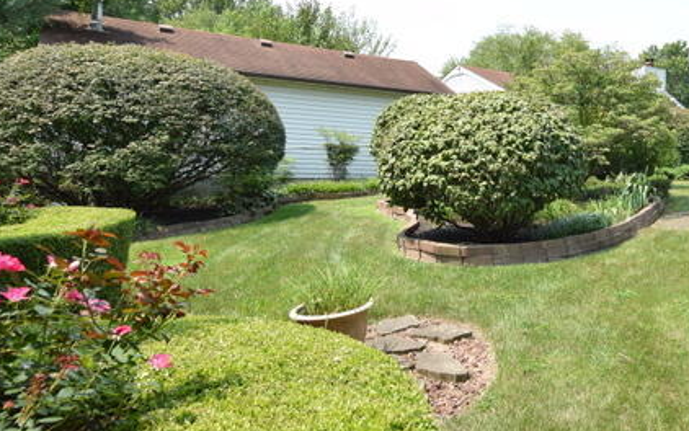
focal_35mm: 29
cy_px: 137
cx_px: 496
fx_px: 545
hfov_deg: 61.8
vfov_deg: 42.5
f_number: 9
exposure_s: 1/320
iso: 200
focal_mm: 10
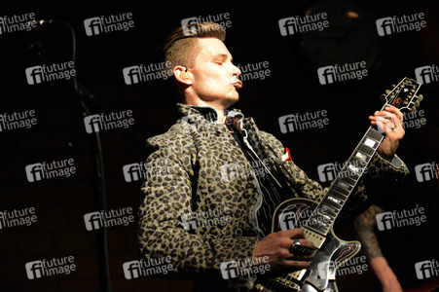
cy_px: 146
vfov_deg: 17.5
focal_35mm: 78
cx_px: 220
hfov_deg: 26.0
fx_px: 950
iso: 8063
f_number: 2.8
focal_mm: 78
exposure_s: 1/200
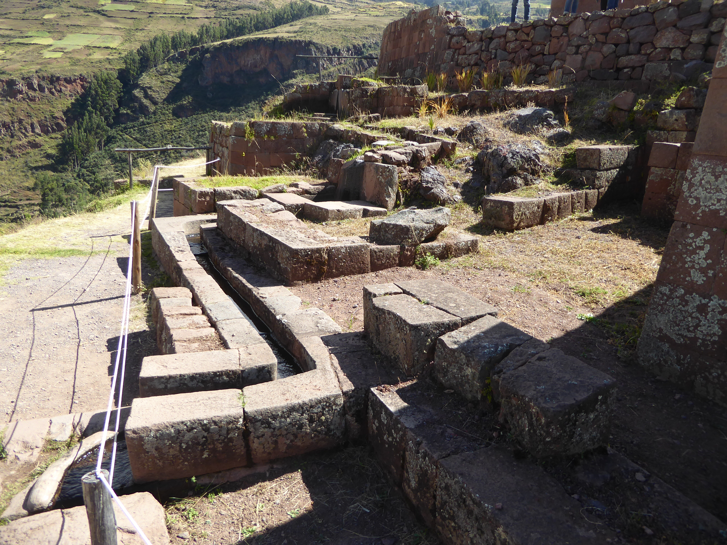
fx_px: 525
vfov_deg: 54.9
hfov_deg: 69.4
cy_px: 272
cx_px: 364
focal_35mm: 25
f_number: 3.3
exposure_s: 1/320
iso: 80
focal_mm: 4.3
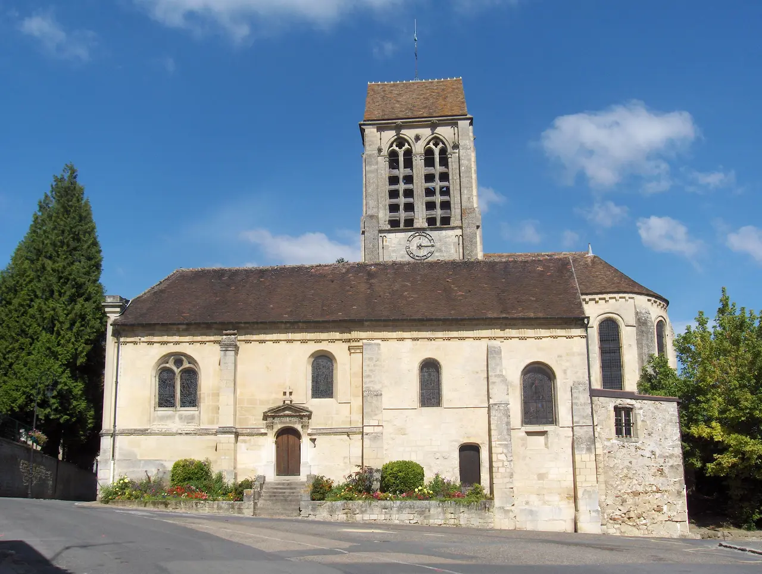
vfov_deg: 36.9
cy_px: 287
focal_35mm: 39
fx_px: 860
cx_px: 381
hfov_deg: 47.8
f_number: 4.8
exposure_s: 1/909
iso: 50
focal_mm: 8
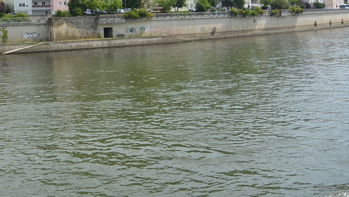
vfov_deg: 23.2
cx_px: 68
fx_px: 463
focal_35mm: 50
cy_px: 11
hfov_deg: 39.6
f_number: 4
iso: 100
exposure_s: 1/800
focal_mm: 11
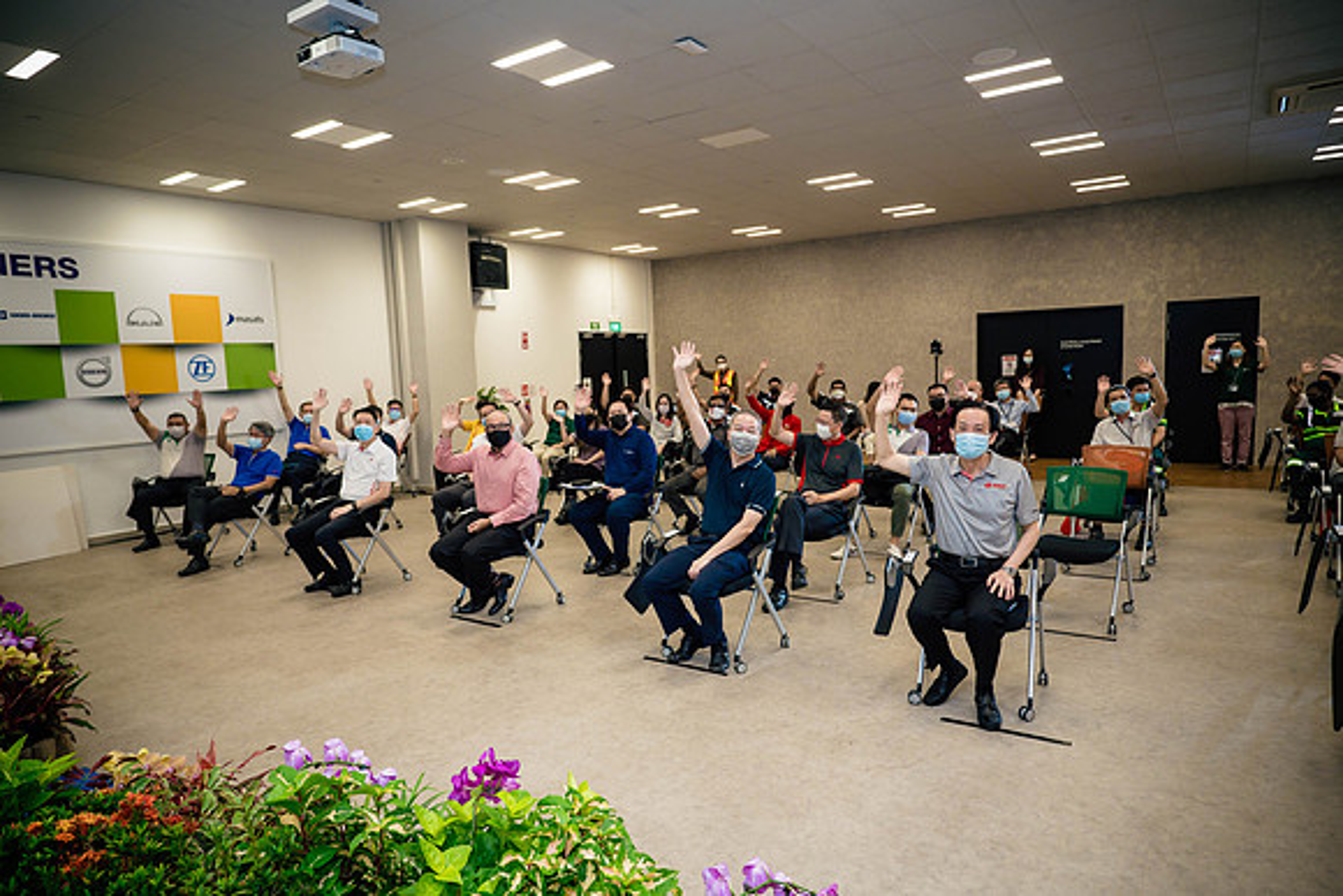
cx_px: 672
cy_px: 448
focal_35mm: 21
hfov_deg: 81.7
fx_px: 776
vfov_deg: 60.0
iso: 320
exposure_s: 1/125
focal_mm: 10
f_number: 2
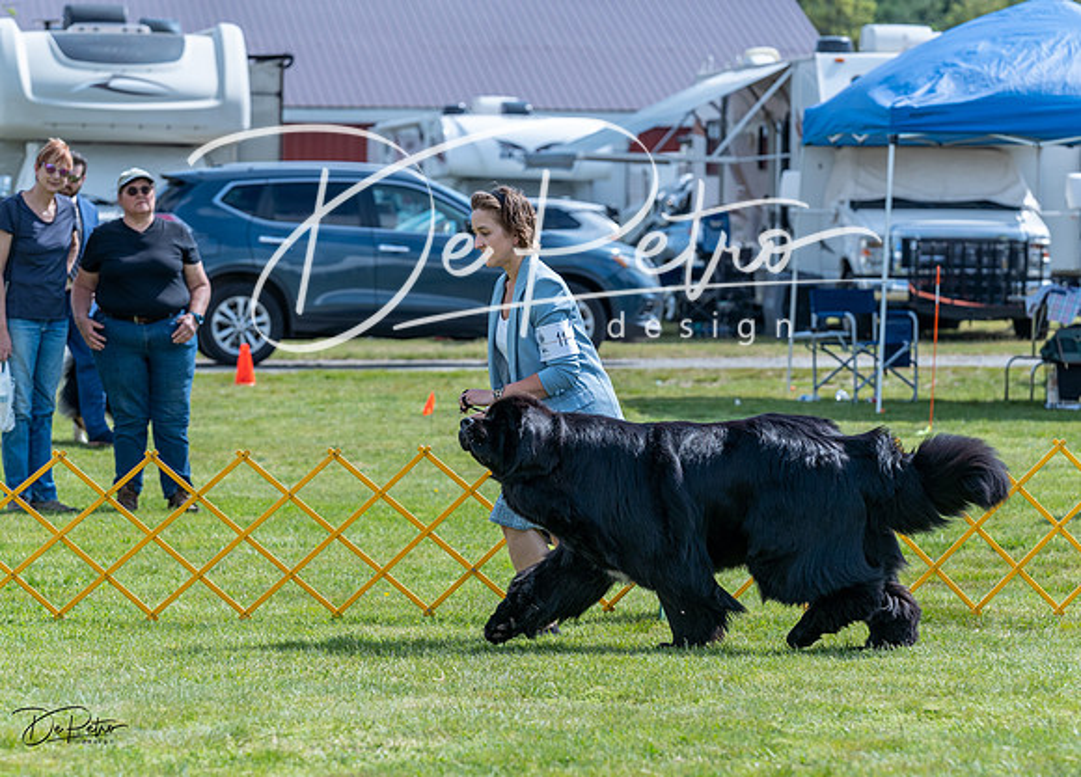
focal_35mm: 163
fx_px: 5006
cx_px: 539
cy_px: 349
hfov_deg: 12.3
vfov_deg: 8.9
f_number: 5
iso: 400
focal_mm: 131
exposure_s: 1/1600
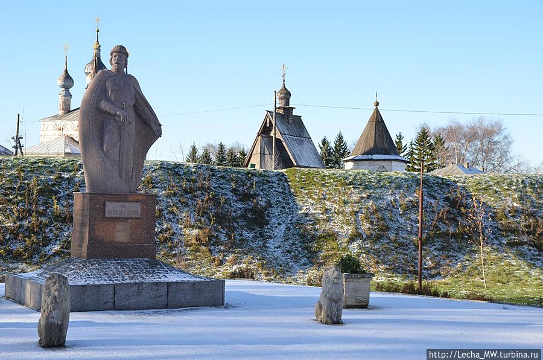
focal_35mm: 57
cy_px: 180
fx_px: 858
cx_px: 272
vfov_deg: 23.7
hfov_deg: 35.1
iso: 200
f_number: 7.1
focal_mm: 38
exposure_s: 1/200
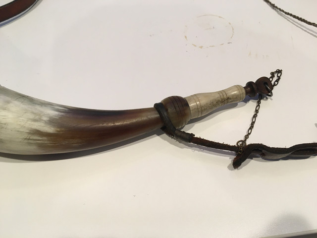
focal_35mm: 29
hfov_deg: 61.7
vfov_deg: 48.2
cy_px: 119
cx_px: 158
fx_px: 266
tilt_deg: -56.5
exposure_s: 1/30
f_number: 2.2
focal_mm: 4.15
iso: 100
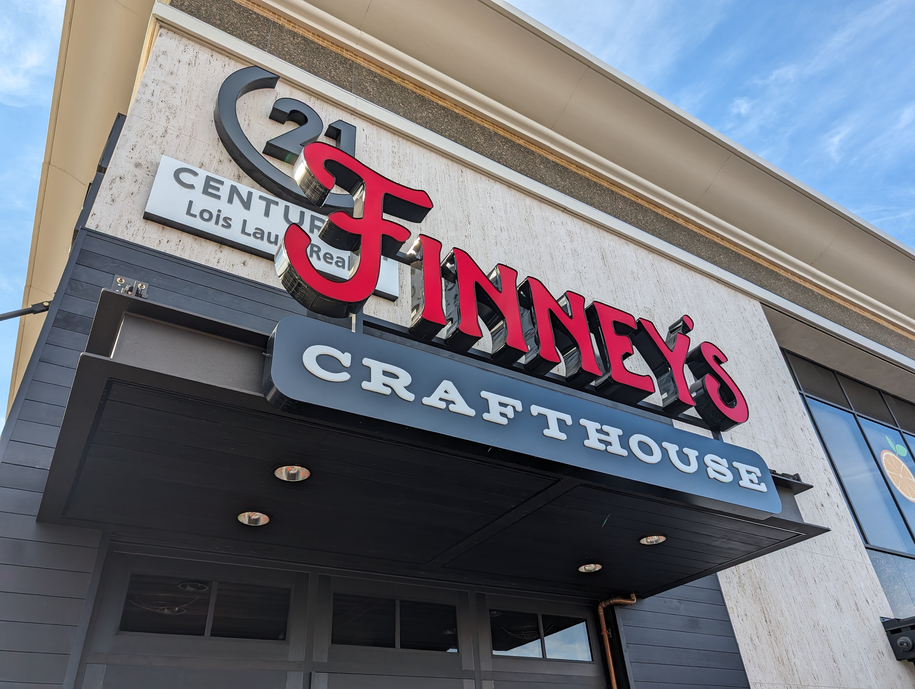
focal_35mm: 24
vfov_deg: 56.9
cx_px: 458
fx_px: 635
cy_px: 344
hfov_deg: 71.5
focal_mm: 6.9
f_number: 1.68
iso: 18
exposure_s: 1/394
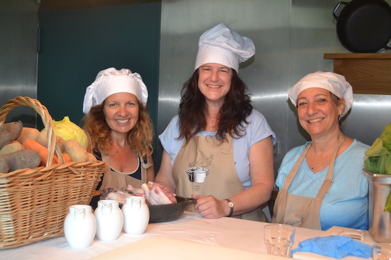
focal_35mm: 51
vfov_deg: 26.5
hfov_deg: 38.9
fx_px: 554
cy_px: 130
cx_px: 196
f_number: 5
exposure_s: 1/60
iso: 1800
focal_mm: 34
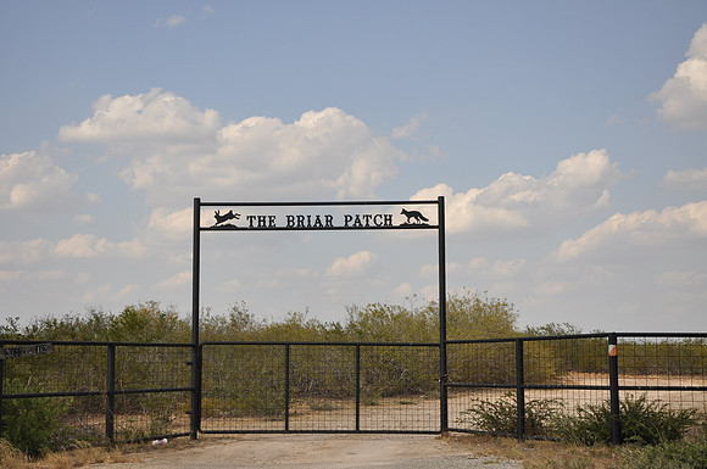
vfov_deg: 20.1
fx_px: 1324
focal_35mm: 68
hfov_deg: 29.9
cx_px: 354
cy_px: 234
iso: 200
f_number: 7.1
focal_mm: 45
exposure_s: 1/200
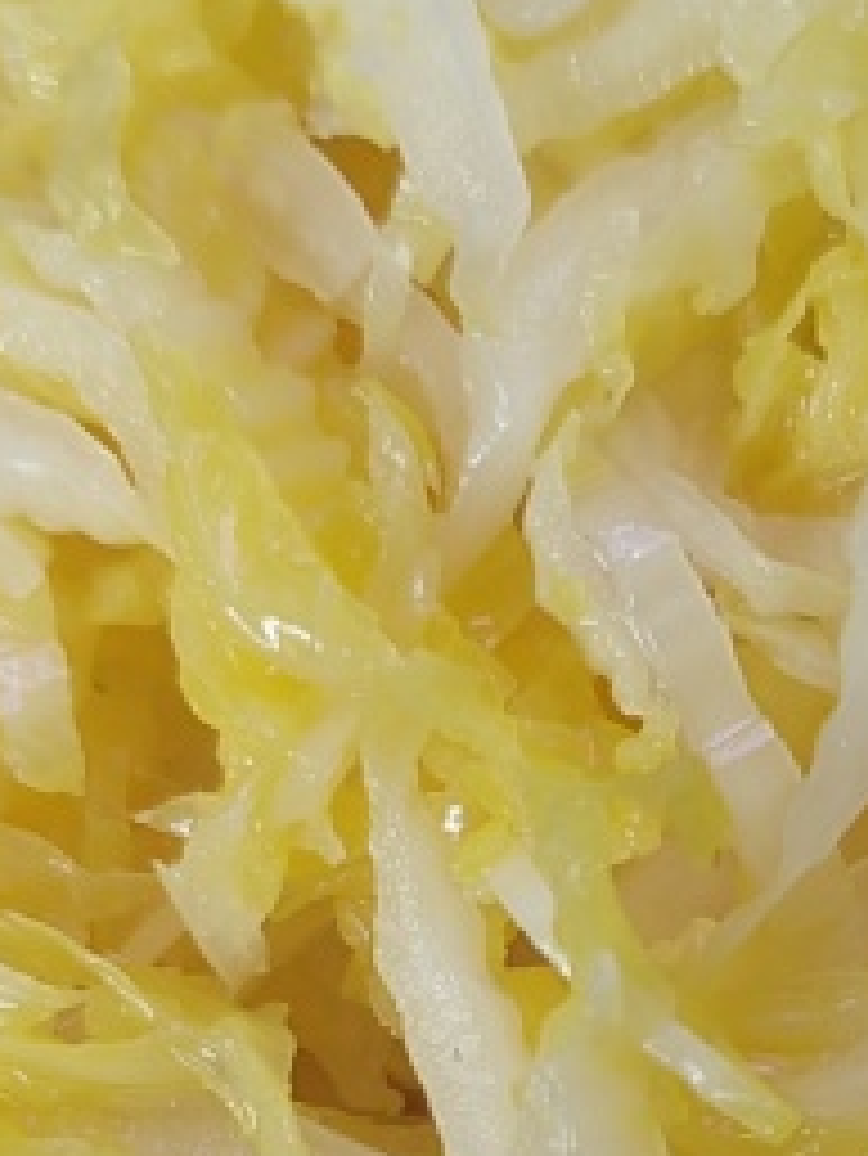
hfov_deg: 13.0
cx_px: 926
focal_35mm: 112
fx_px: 3741
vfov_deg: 16.9
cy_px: 1311
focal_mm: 5.52
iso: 100
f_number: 1.9
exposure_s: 1/100
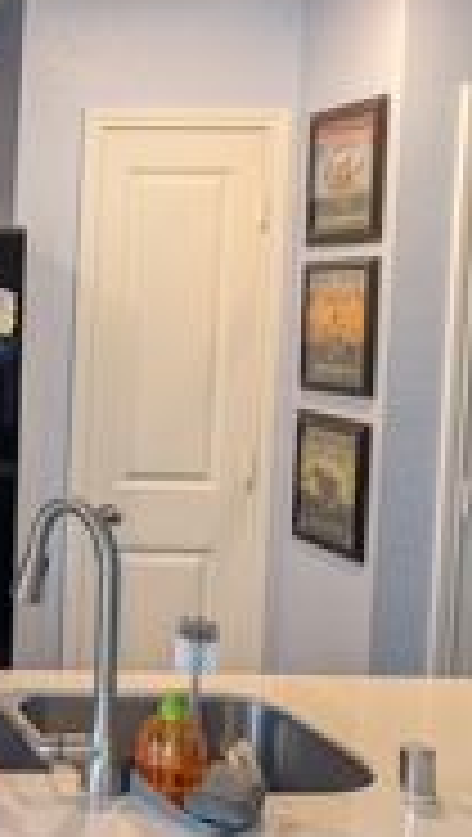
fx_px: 1243
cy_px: 387
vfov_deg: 37.2
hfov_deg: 17.3
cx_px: -396
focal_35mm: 56
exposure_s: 1/120
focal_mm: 6.9
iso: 459
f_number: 1.68
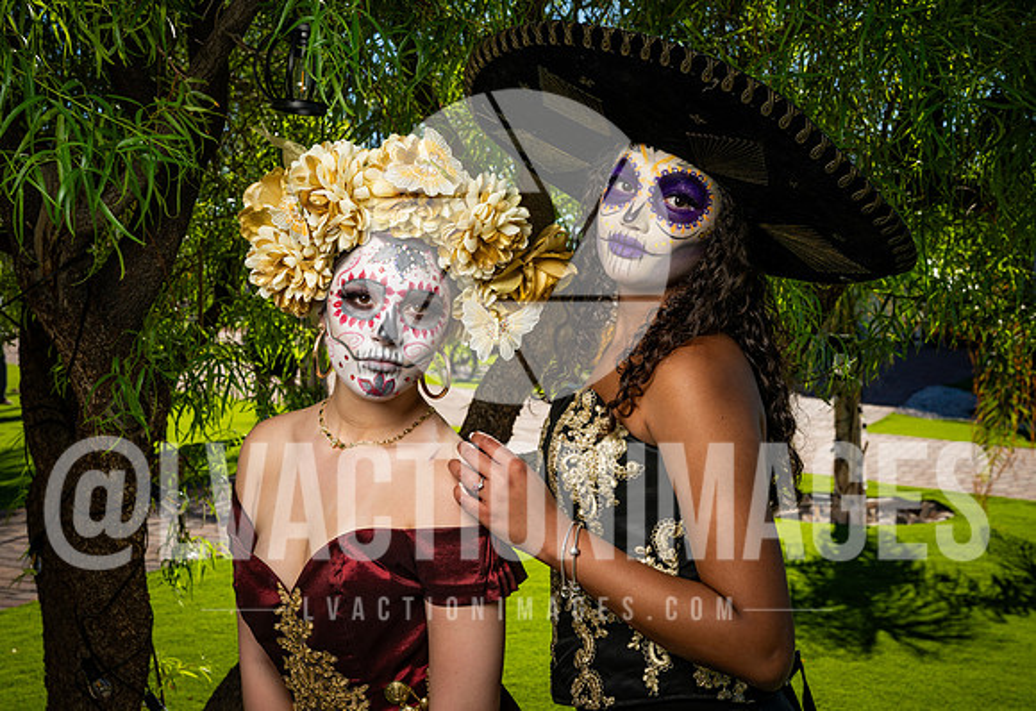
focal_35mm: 50
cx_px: 493
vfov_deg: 27.3
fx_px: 1465
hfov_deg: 38.9
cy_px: 337
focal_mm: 47
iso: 64
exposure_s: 1/200
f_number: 9
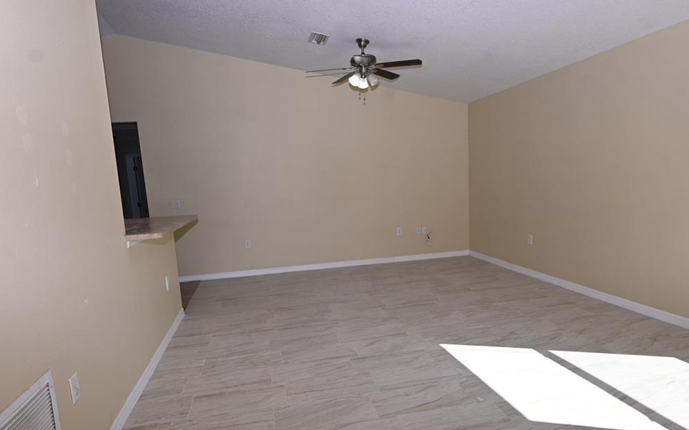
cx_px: 338
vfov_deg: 52.8
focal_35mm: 23
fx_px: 432
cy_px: 247
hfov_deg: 77.2
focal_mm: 14
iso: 200
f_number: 5.6
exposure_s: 1/250
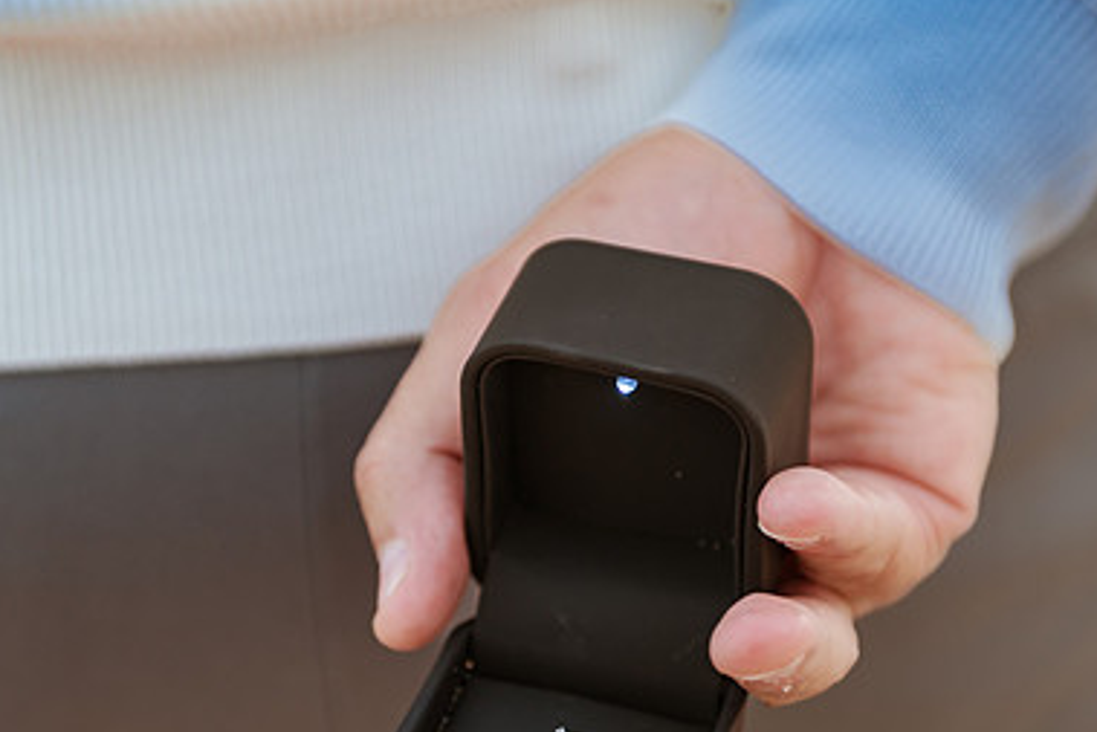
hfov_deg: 19.1
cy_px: 531
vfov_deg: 12.8
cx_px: 556
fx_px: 3262
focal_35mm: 107
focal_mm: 70
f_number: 2.8
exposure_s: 1/1600
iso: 250
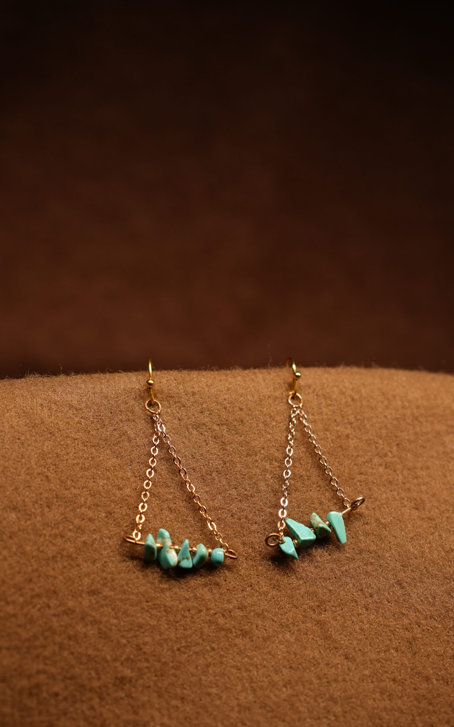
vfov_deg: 37.5
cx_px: 232
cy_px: 365
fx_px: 1069
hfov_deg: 24.0
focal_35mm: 54
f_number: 4
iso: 250
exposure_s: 1/100
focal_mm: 35
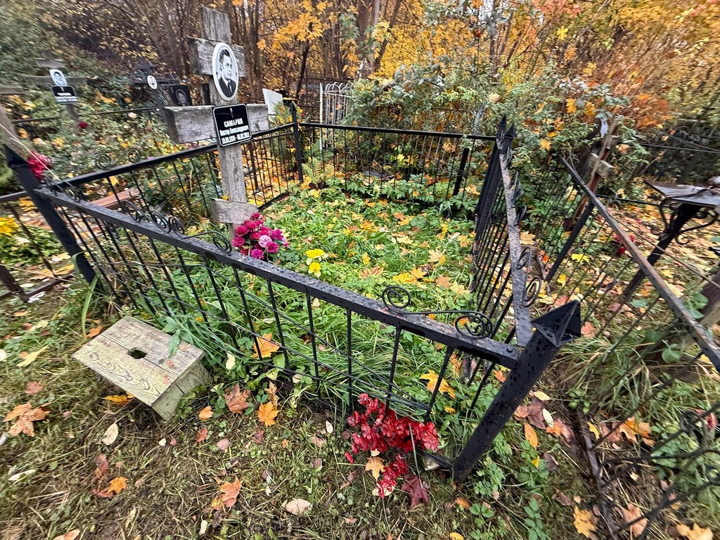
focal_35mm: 14
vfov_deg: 85.7
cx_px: 360
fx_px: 291
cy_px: 270
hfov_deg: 102.1
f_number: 2.2
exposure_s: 1/99
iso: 64
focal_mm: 2.22
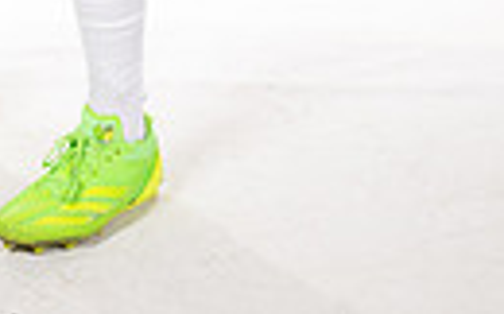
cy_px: -554
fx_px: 2415
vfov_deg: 6.8
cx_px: 12
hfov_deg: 11.8
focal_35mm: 176
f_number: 8
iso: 640
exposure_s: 1/400
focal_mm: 50
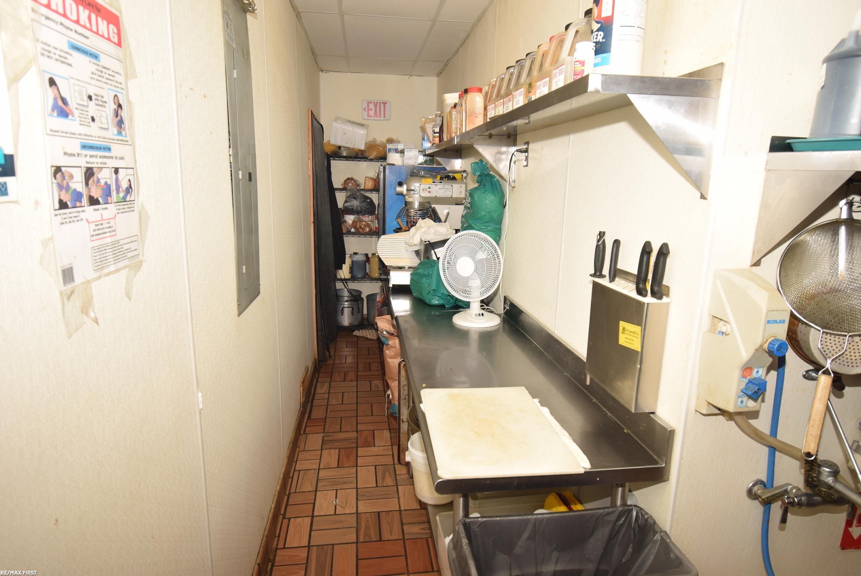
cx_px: 430
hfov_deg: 81.2
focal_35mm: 21
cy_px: 288
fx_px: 503
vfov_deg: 59.6
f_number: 5
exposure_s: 1/125
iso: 100
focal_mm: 14
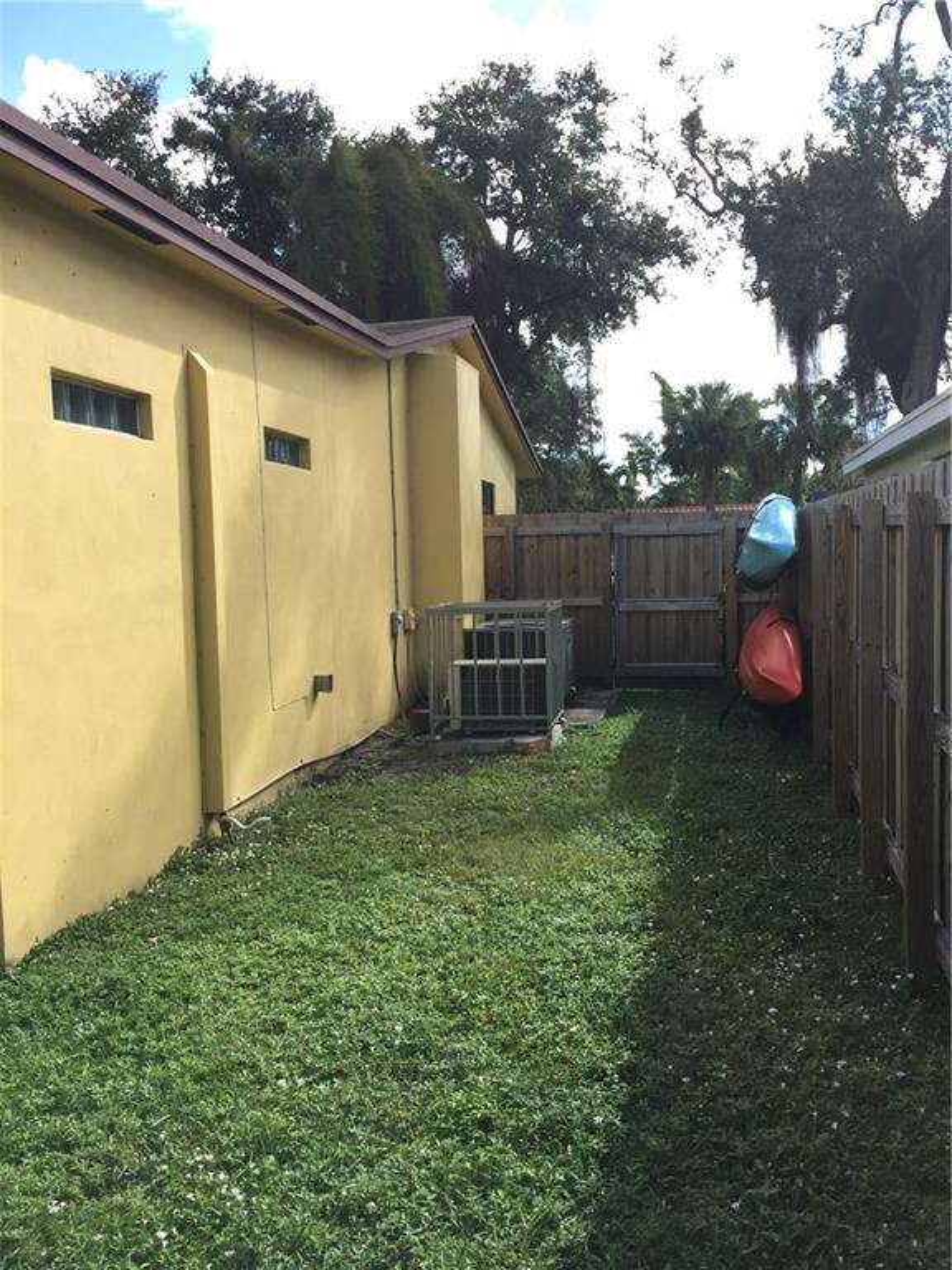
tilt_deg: -2.0
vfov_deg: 61.7
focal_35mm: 29
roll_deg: +1.7
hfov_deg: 48.2
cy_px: 635
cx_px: 476
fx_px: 1063
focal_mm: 4.15
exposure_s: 1/542
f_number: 2.2
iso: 32
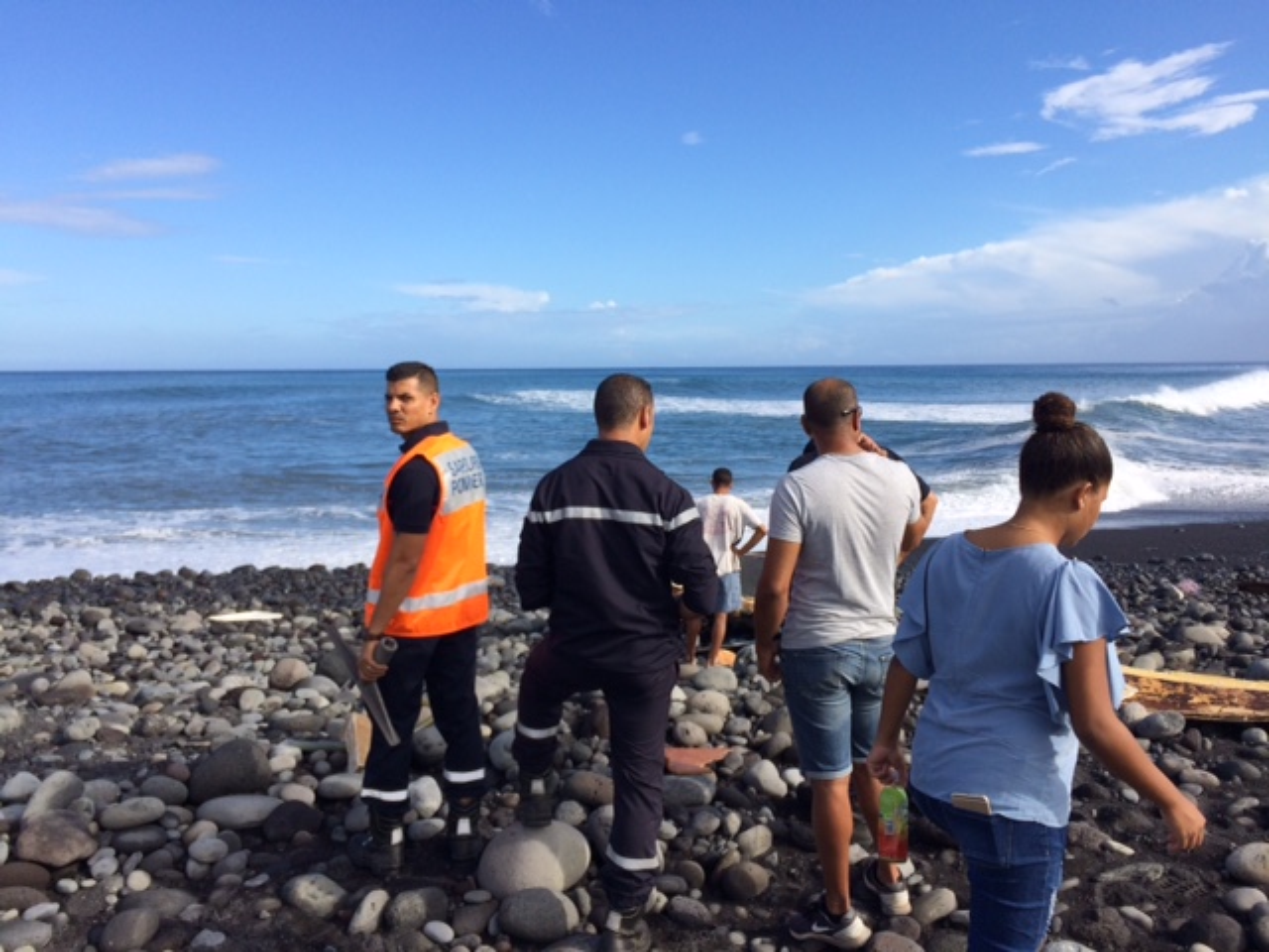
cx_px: 634
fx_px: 1063
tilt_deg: -5.1
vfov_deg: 48.2
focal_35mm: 29
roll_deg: +0.5
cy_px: 476
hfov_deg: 61.7
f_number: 2.2
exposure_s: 1/1709
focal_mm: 4.15
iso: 32
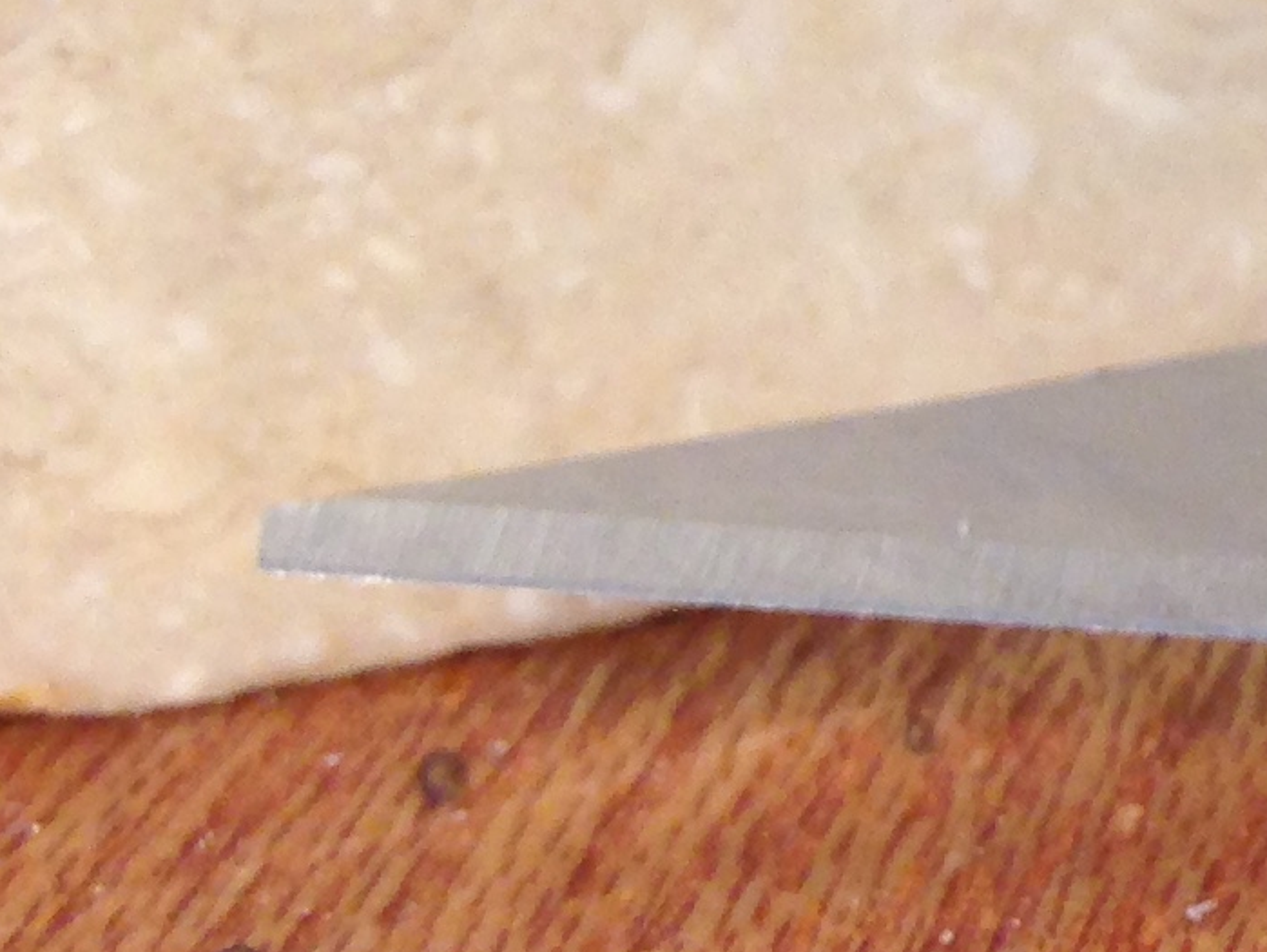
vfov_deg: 9.5
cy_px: -230
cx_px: 2882
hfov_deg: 11.1
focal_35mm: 154
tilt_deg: -22.7
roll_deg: -0.6
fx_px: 5640
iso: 64
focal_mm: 4.12
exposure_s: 1/40
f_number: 2.4
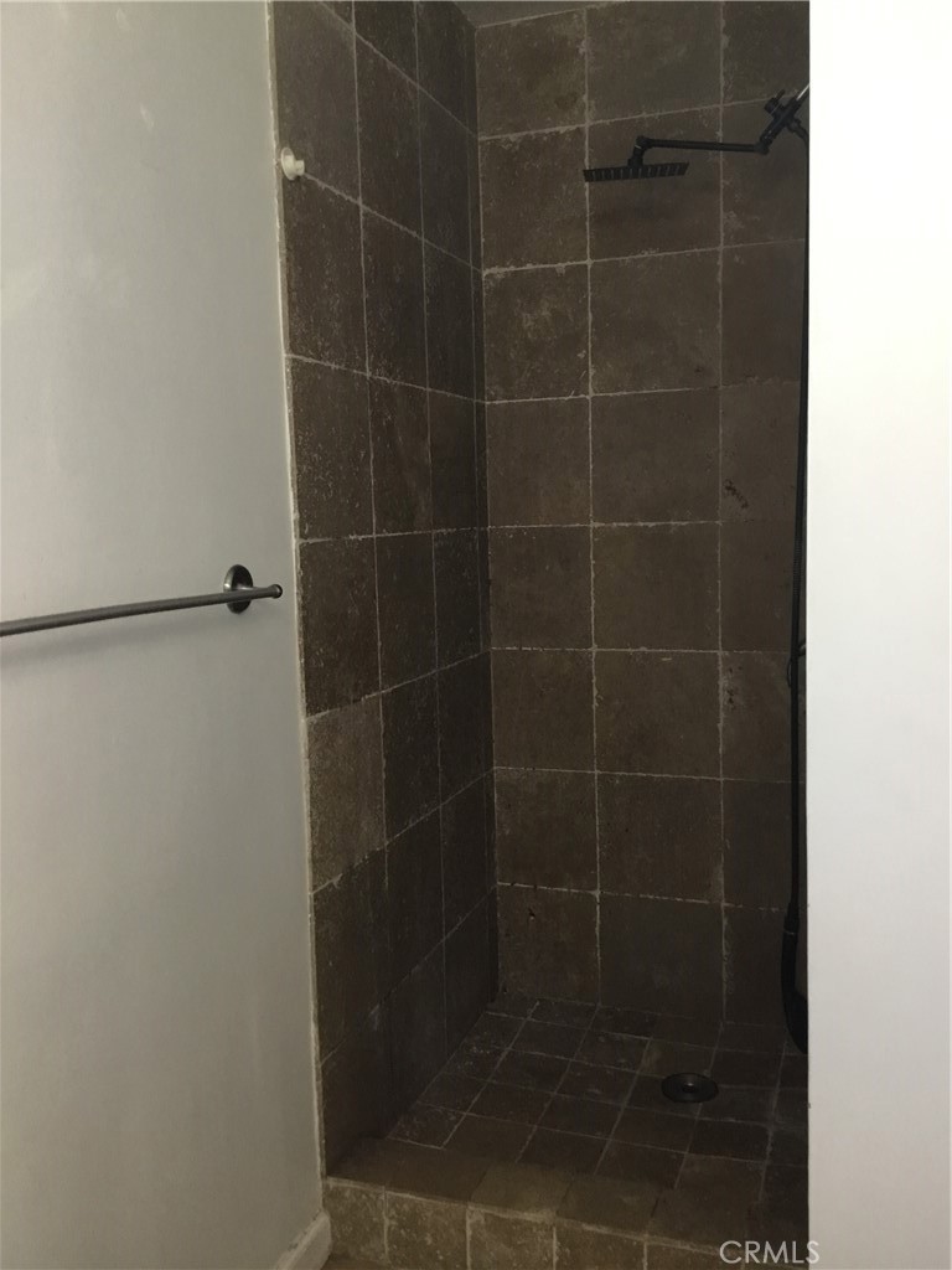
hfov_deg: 45.4
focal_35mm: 31
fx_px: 1137
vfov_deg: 58.4
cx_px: 476
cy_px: 635
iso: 100
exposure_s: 1/30
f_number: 2.4
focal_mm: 3.3
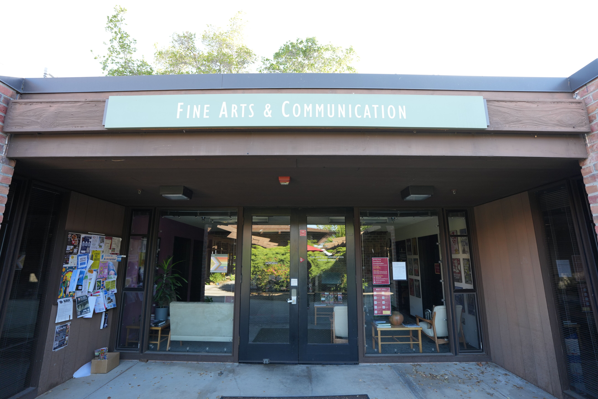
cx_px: 299
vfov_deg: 73.7
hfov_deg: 96.7
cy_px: 200
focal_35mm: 16
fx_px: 266
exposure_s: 1/320
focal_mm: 16
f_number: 2.8
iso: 400
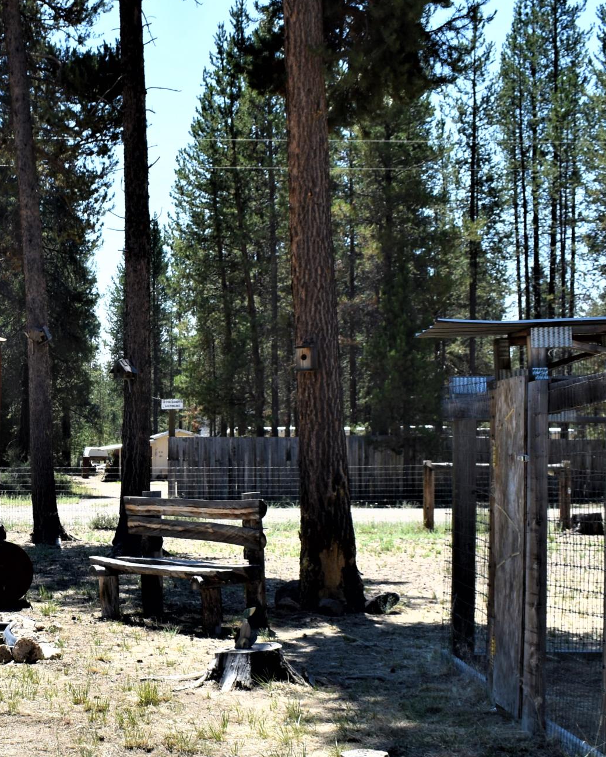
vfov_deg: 29.0
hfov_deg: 22.6
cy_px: 464
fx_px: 1457
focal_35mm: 65
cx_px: 9
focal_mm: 20
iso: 110
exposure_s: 1/250
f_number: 8
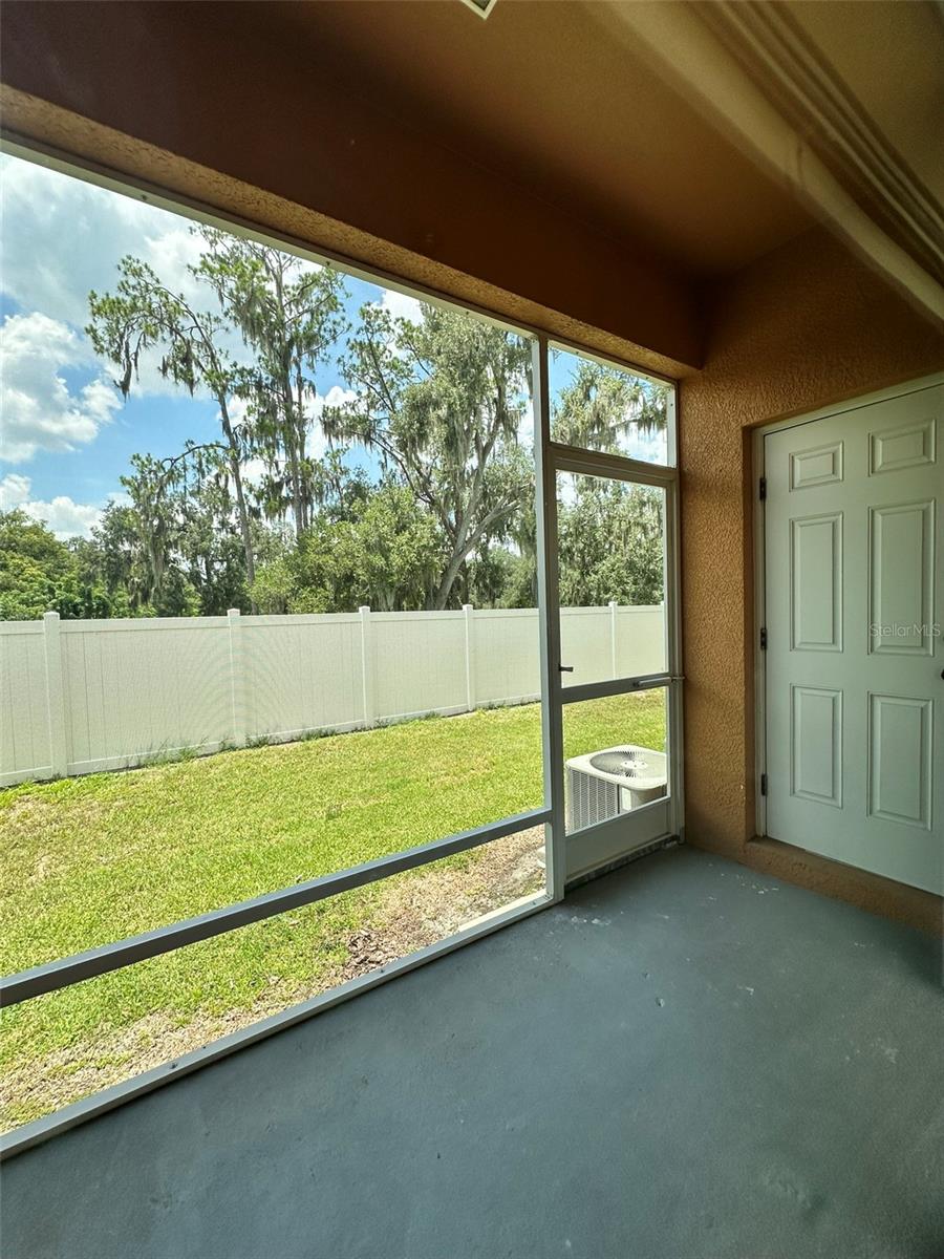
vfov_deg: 102.1
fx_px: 509
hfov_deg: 85.7
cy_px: 630
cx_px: 472
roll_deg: -0.1
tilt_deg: -2.3
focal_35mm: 14
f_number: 2.2
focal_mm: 2.22
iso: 40
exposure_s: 1/475
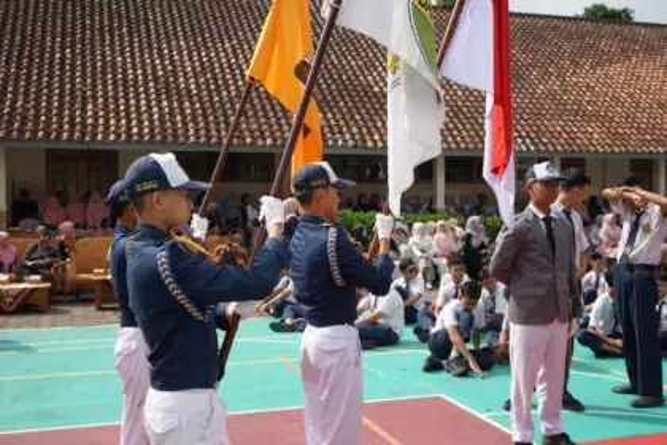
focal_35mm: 40
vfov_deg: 33.4
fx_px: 741
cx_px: 334
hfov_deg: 48.5
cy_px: 222
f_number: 9
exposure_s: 1/250
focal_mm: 40
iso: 125
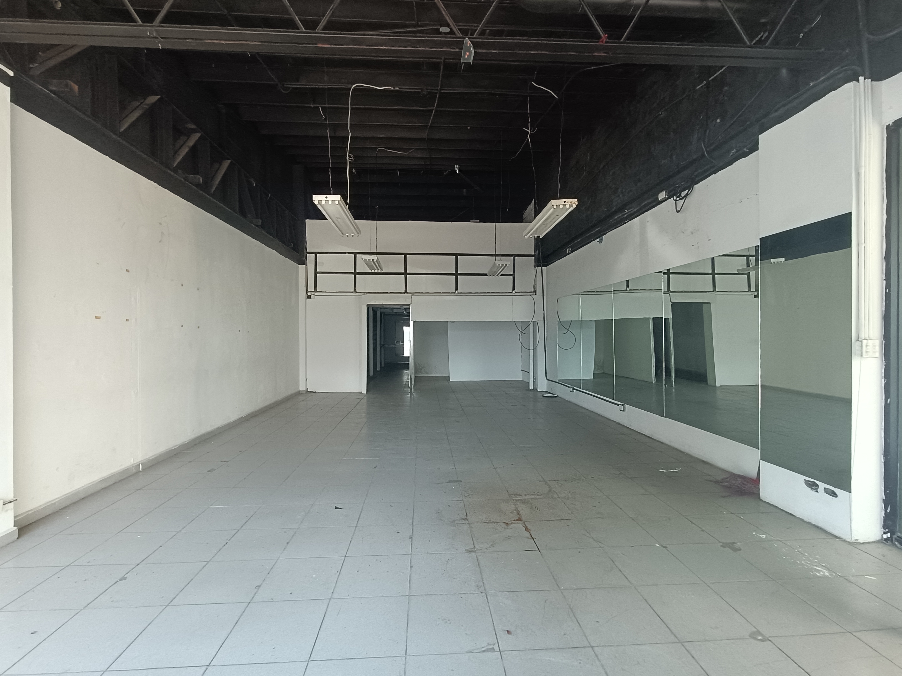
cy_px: 338
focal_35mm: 16
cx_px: 451
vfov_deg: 78.1
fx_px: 417
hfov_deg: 94.5
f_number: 2.2
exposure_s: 1/100
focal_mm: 1.66
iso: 246
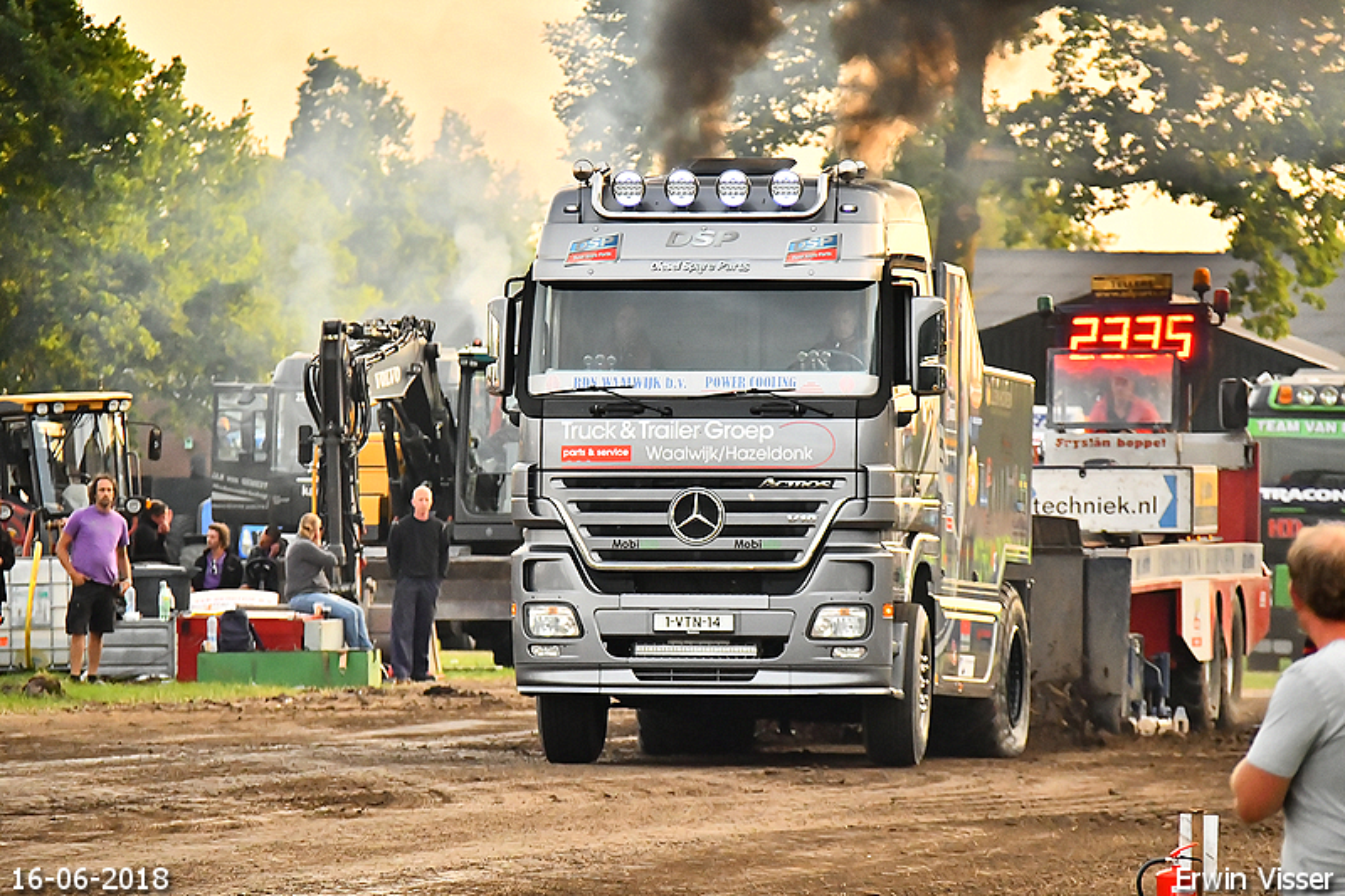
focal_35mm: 330
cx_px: 672
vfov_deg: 4.2
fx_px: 12326
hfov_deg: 6.2
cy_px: 448
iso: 3200
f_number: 5.6
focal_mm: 220
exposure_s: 1/800
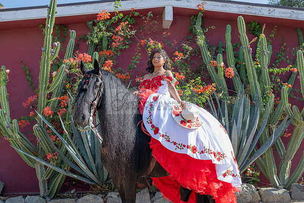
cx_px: 152
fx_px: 448
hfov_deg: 37.5
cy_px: 102
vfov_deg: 25.5
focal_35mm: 53
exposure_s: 1/200
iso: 125
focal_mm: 52
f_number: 7.1
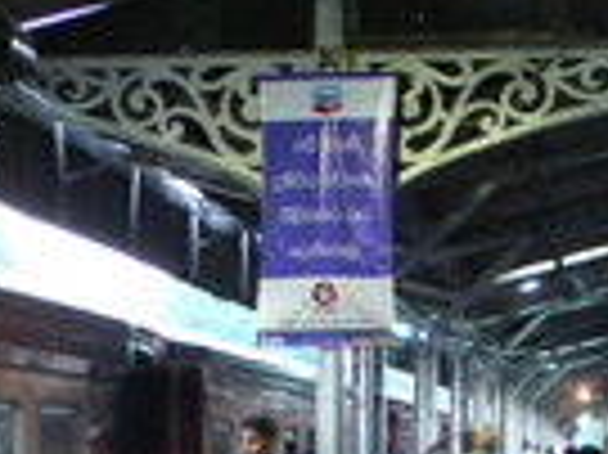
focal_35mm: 101
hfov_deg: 19.4
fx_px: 1772
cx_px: 437
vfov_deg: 14.3
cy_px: 503
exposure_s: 1/4
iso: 200
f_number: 2.8
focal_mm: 6.3
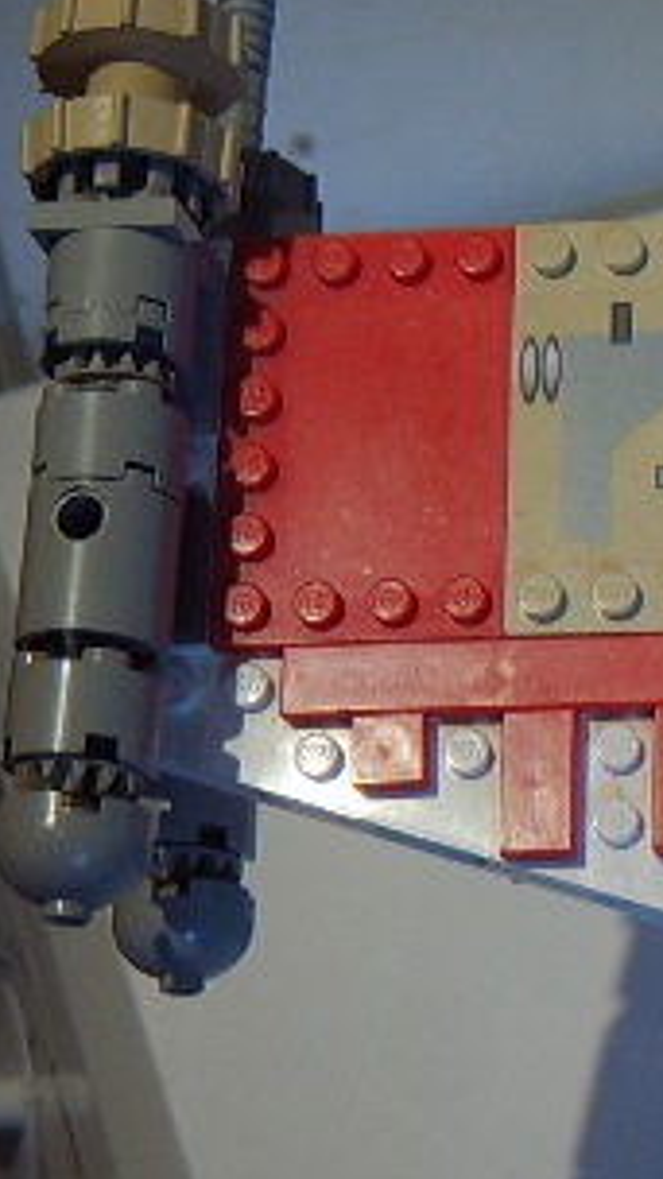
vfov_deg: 29.5
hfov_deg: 15.6
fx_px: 2219
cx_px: 1012
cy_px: 822
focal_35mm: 71
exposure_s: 1/42
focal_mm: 8.13
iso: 100
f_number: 2.7
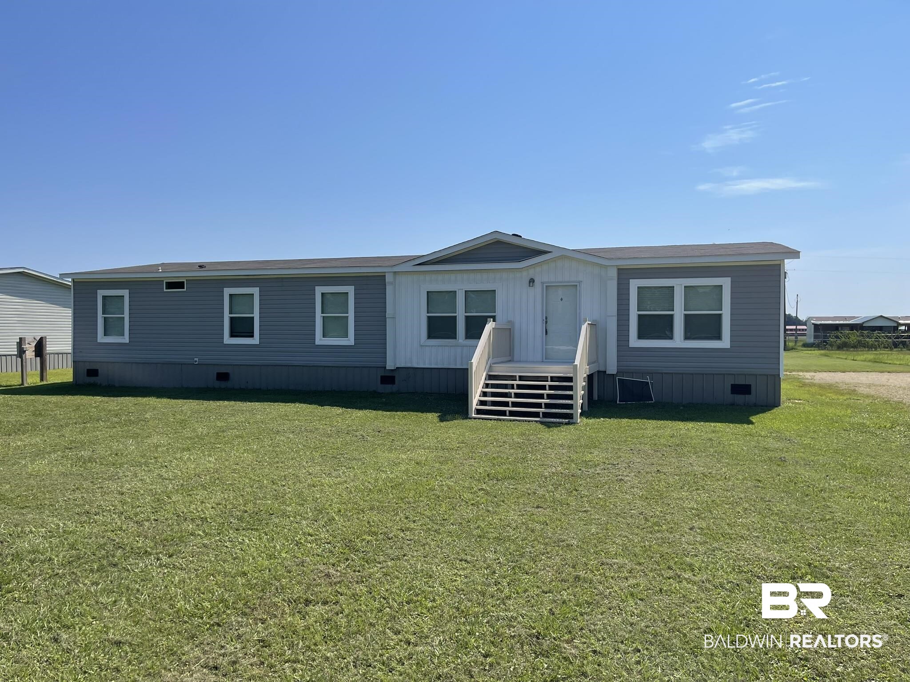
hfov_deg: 69.4
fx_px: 657
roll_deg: +0.3
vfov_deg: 54.9
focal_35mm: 25
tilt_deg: -1.7
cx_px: 455
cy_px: 341
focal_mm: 5.1
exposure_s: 1/5917
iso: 32
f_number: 1.6
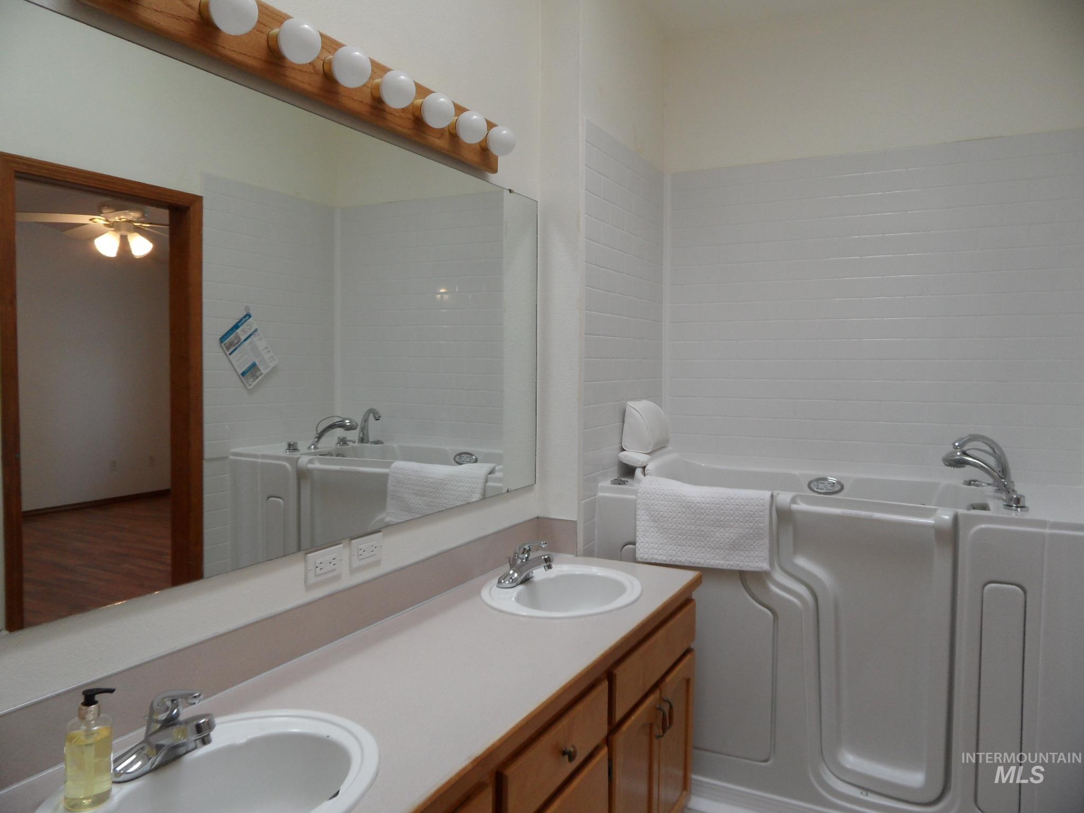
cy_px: 406
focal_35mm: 24
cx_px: 542
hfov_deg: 71.6
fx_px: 752
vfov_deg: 56.8
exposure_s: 1/45
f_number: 3.2
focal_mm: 3.9
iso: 100
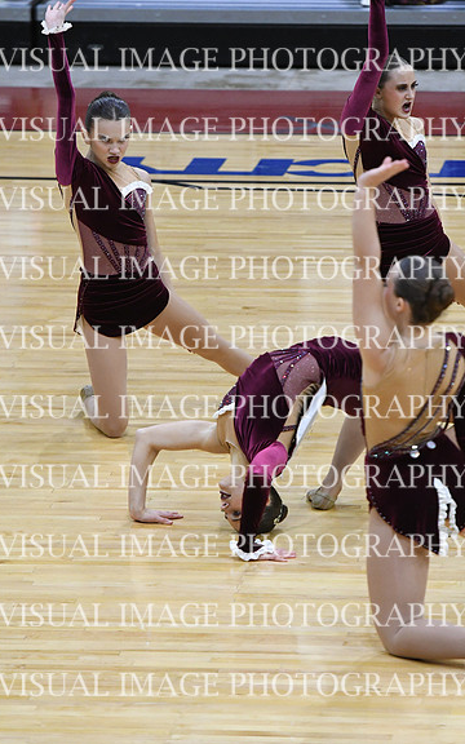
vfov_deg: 7.8
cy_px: 372
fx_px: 5454
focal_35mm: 269
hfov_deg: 4.9
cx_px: 220
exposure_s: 1/400
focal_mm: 175
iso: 4000
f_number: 3.5
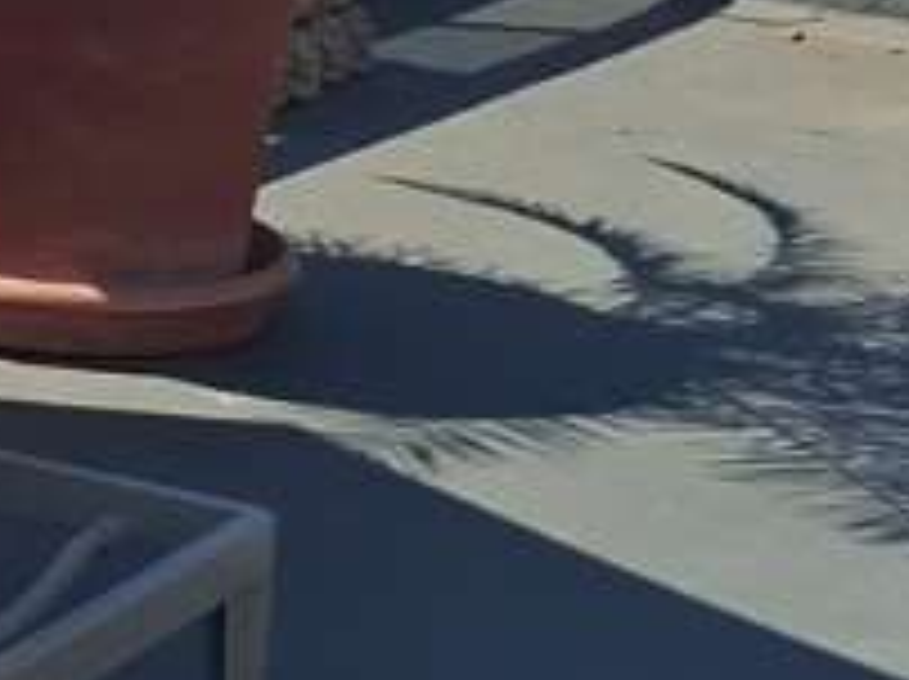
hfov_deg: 10.2
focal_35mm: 171
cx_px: -1233
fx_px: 4485
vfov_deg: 8.0
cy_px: -943
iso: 50
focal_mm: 5.54
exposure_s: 1/1965
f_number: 1.8
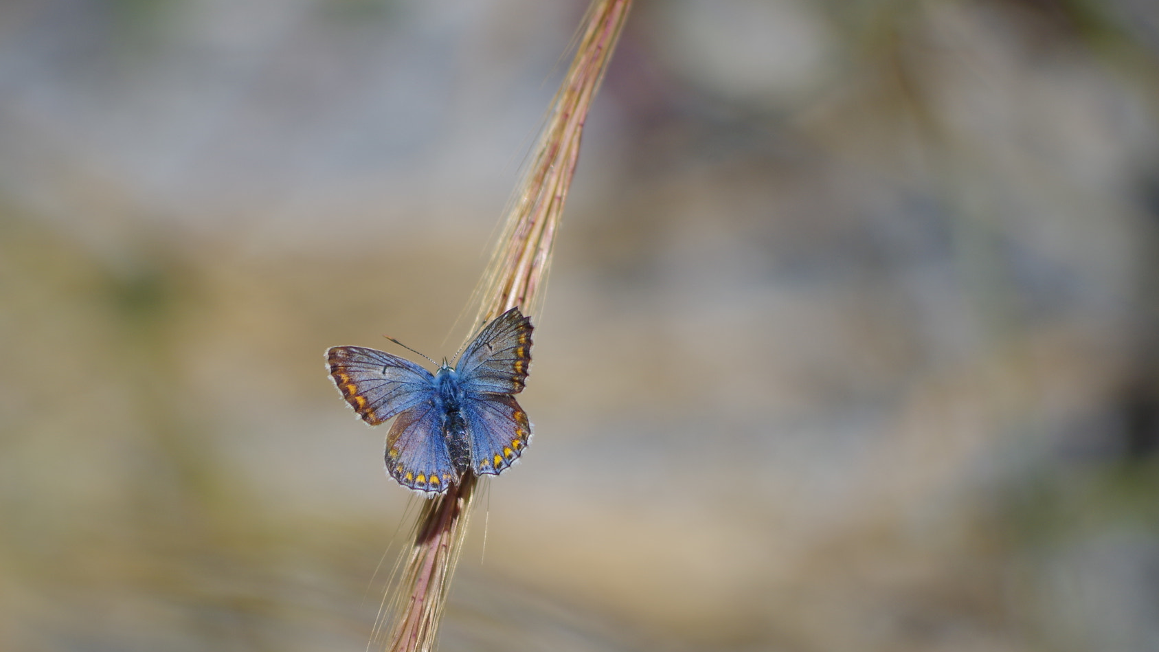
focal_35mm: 571
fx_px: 17548
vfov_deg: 2.1
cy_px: 385
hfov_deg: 3.8
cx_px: 484
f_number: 5.8
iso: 100
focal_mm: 300
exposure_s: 1/500
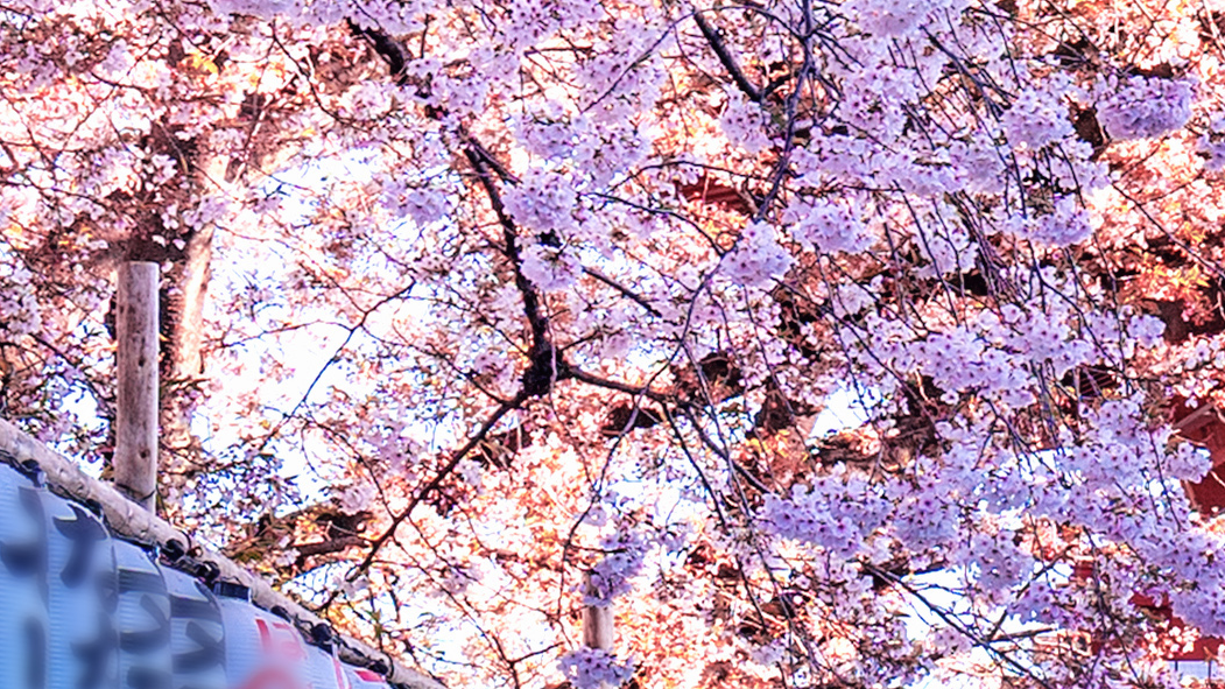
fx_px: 8542
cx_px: 2666
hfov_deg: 7.8
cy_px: 799
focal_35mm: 263
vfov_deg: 4.6
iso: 100
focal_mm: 44
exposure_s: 1/80
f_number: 9
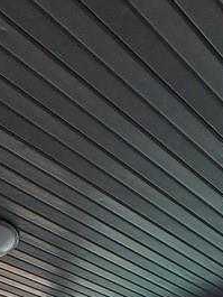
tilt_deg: +1.7
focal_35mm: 54
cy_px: 474
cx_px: 25
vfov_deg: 24.7
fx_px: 463
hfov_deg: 26.2
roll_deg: -1.1
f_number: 2.2
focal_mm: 2.22
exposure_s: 1/1339
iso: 50
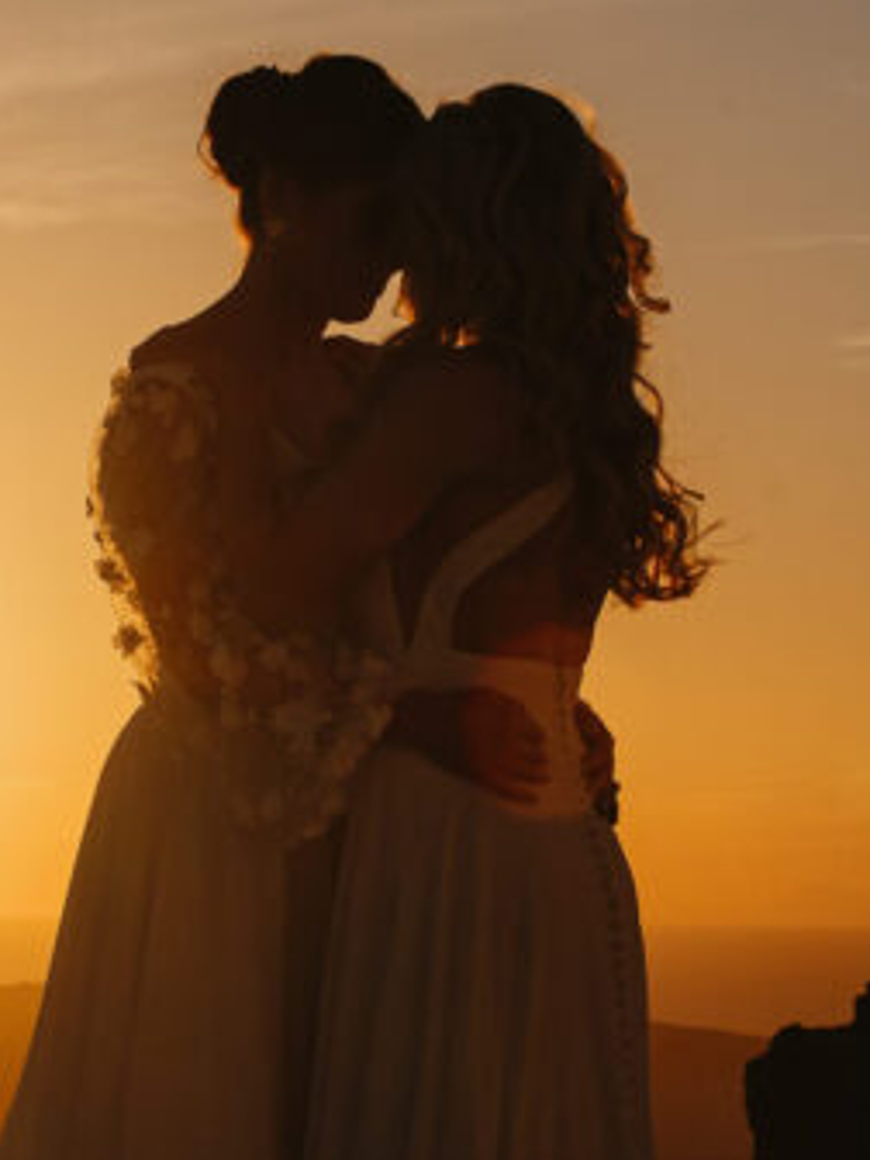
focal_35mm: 165
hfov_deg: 9.0
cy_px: 735
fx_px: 5529
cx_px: 387
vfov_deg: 12.0
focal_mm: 50
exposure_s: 1/200
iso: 100
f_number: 11
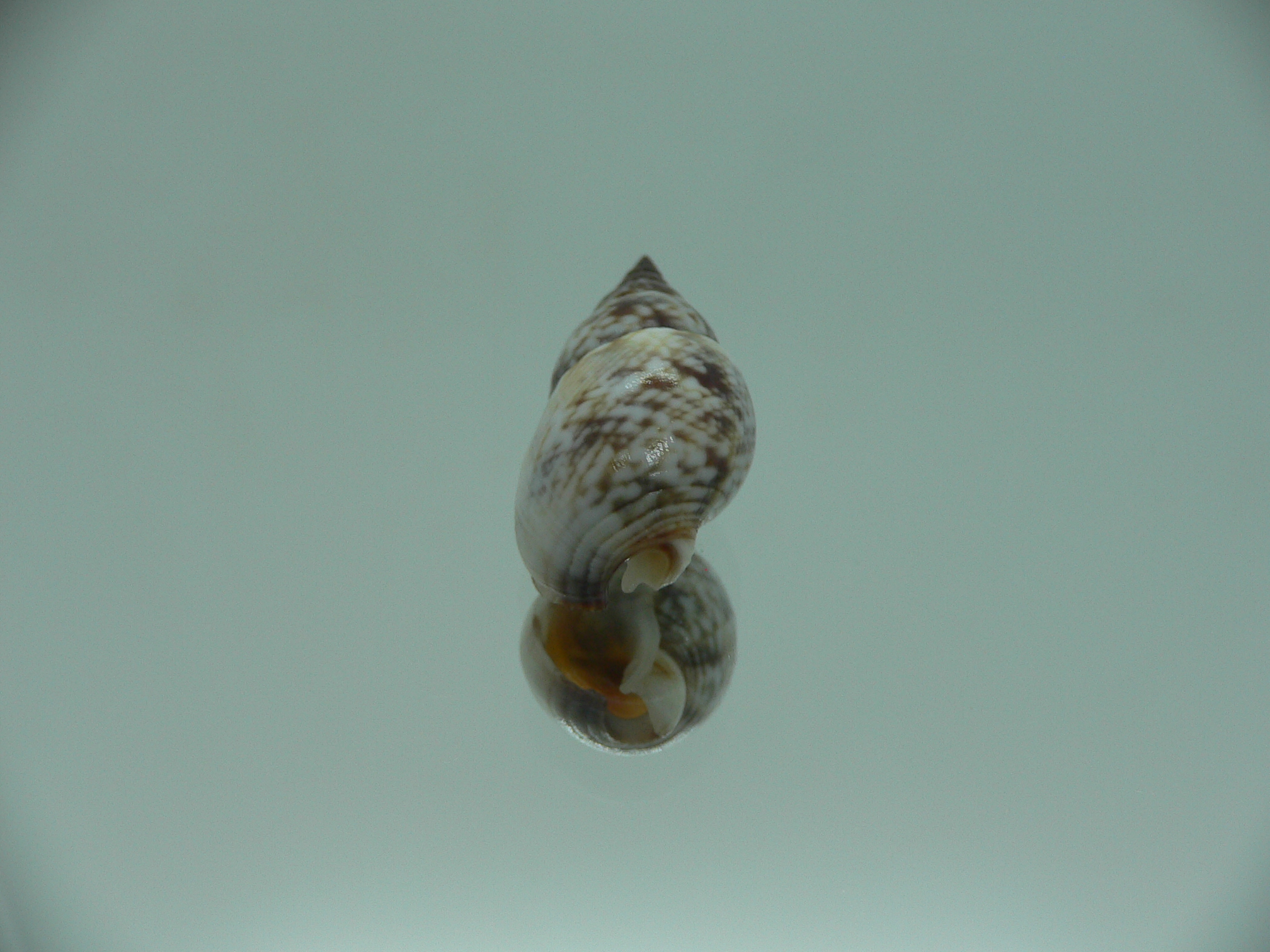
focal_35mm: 35
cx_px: 635
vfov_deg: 40.7
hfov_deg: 52.6
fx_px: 1284
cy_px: 476
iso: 80
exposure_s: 1/60
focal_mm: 4.6
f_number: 2.8
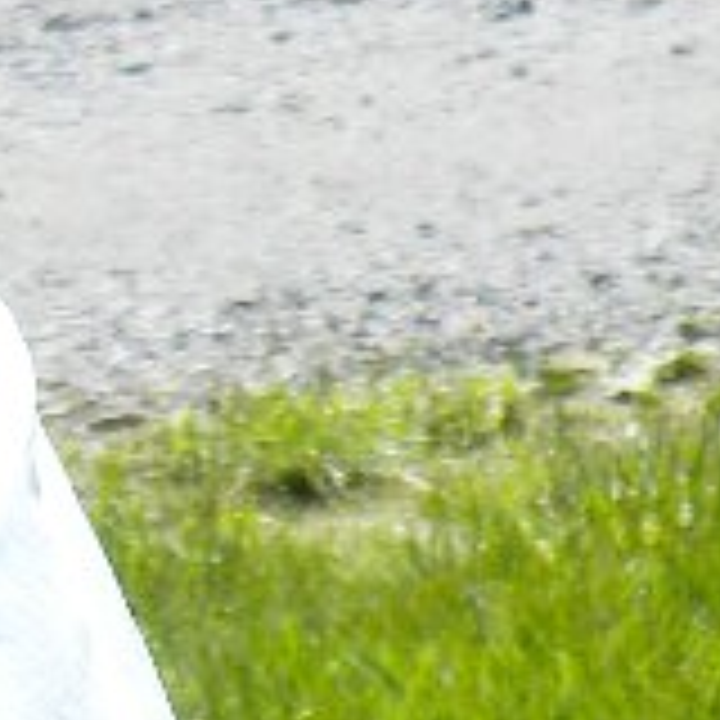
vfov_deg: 2.1
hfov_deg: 2.1
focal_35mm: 839
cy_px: 1314
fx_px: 19743
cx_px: -531
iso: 80
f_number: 5
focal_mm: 26.8
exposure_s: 1/591
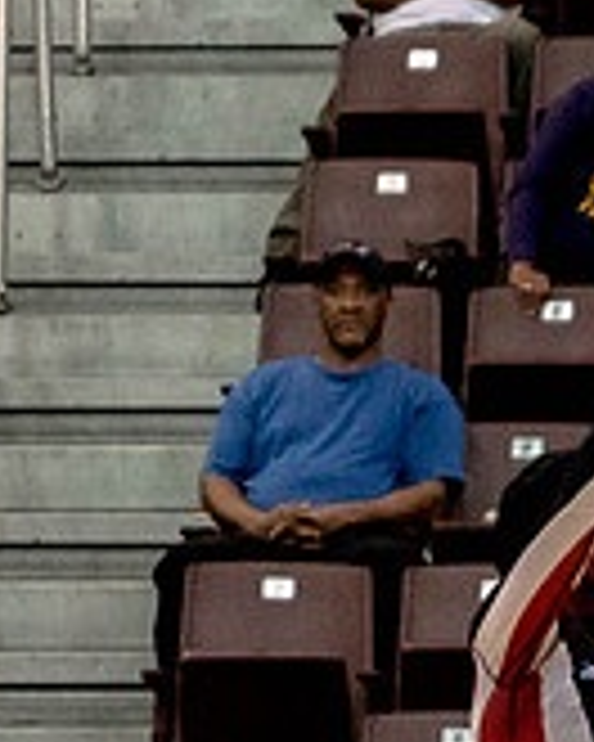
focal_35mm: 553
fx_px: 12152
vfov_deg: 3.5
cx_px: 473
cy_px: 981
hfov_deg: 2.8
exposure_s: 1/1000
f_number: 5.6
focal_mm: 120
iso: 8000
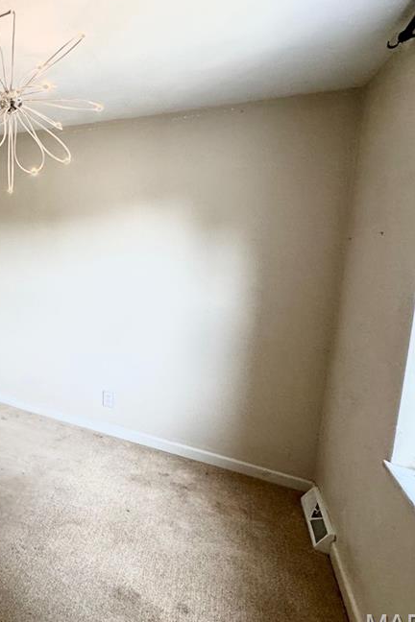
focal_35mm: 23
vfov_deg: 75.8
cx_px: -30
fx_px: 398
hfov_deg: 43.9
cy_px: 276
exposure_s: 1/120
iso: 250
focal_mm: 2.22
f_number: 2.2
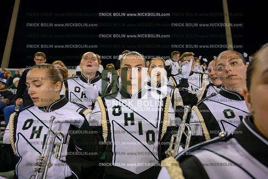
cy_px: 90
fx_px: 179
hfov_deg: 73.7
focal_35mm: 24
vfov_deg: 53.2
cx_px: 134
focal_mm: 24
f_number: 4
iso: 2000
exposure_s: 1/250
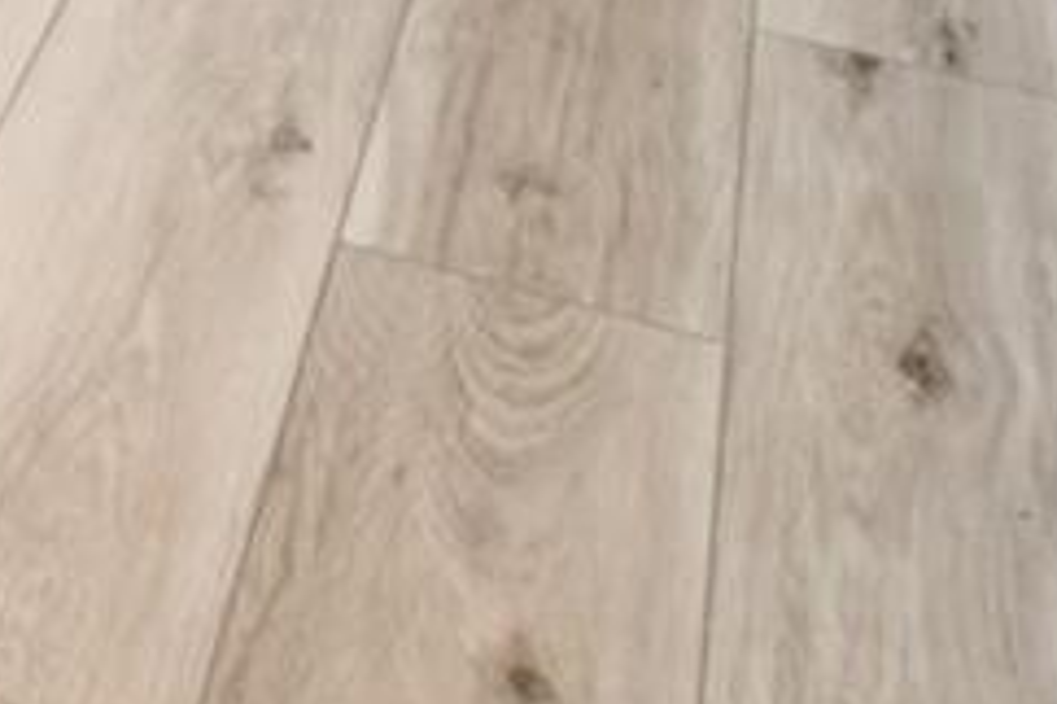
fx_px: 3207
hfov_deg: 13.9
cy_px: -1535
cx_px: -1393
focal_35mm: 109
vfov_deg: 9.3
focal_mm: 11
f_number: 8
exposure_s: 1/50
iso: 400
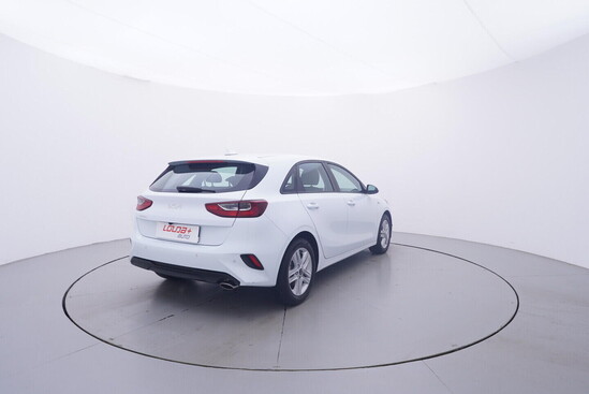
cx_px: 294
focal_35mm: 22
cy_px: 197
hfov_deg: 77.3
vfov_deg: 56.2
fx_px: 368
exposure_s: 1/80
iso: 200
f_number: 5
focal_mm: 15
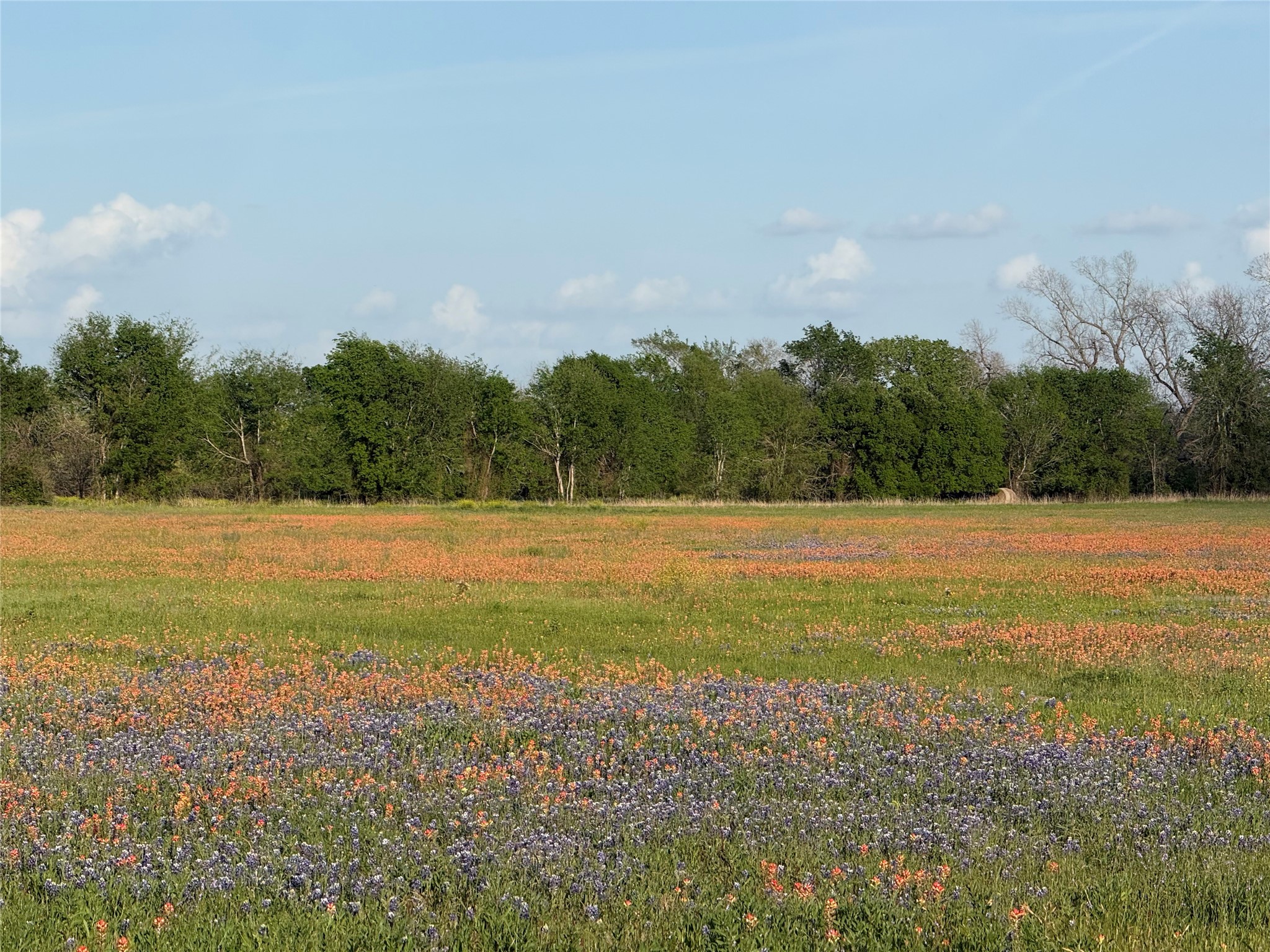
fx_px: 4403
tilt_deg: +0.9
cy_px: 476
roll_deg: +0.5
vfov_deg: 12.3
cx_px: 635
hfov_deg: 16.4
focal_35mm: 120
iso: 50
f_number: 2.8
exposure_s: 1/1577
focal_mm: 15.66
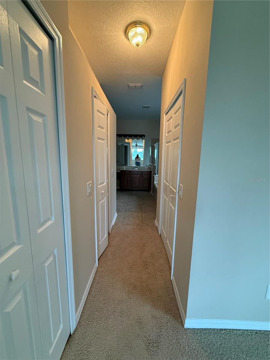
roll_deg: -1.4
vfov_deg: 102.1
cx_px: 135
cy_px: 180
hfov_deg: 85.7
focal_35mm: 14
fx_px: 146
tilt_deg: -9.0
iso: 400
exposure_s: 1/60
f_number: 2.2
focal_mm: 2.22
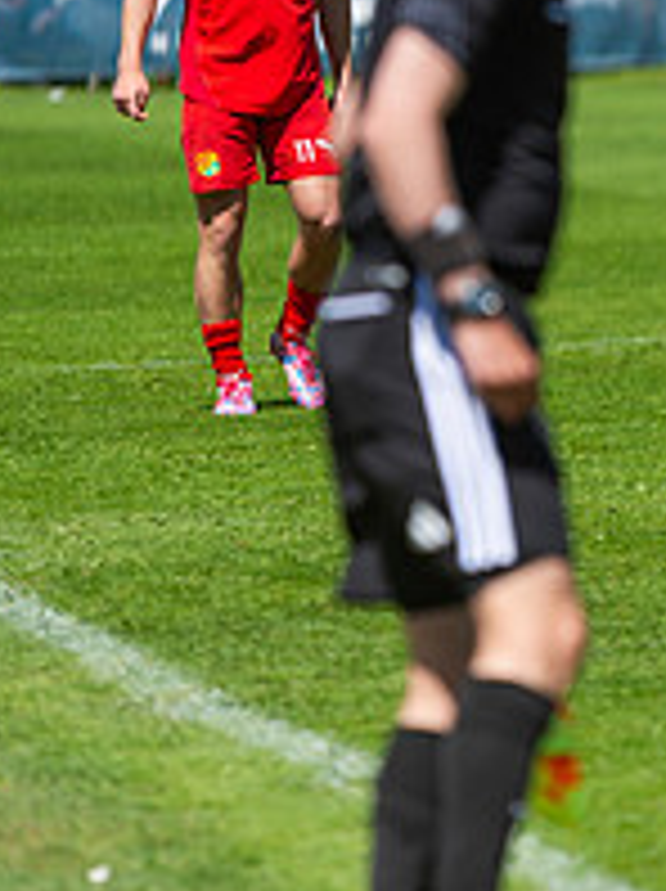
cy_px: 220
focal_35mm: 564
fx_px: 14500
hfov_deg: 2.6
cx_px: 1134
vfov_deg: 3.5
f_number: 3.2
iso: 110
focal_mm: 200
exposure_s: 1/2000
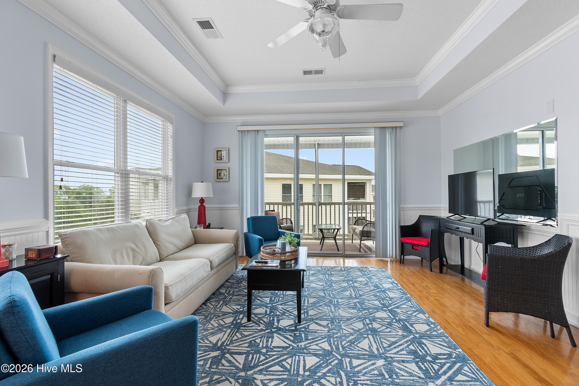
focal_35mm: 15
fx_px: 241
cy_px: 193
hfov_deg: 100.4
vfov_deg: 77.3
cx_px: 290
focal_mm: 10
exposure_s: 1/8
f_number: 8
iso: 100
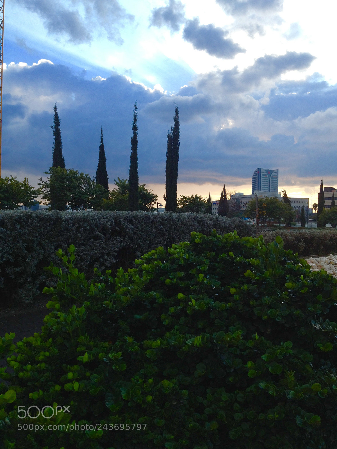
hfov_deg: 40.7
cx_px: 168
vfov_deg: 52.6
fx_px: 454
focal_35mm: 35
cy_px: 224
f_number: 2.4
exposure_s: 1/468
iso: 50
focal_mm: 4.28
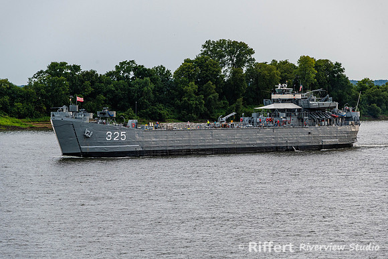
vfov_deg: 7.0
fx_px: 2103
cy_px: 130
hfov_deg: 10.5
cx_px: 194
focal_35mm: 195
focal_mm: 190
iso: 720
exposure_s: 1/160
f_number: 8
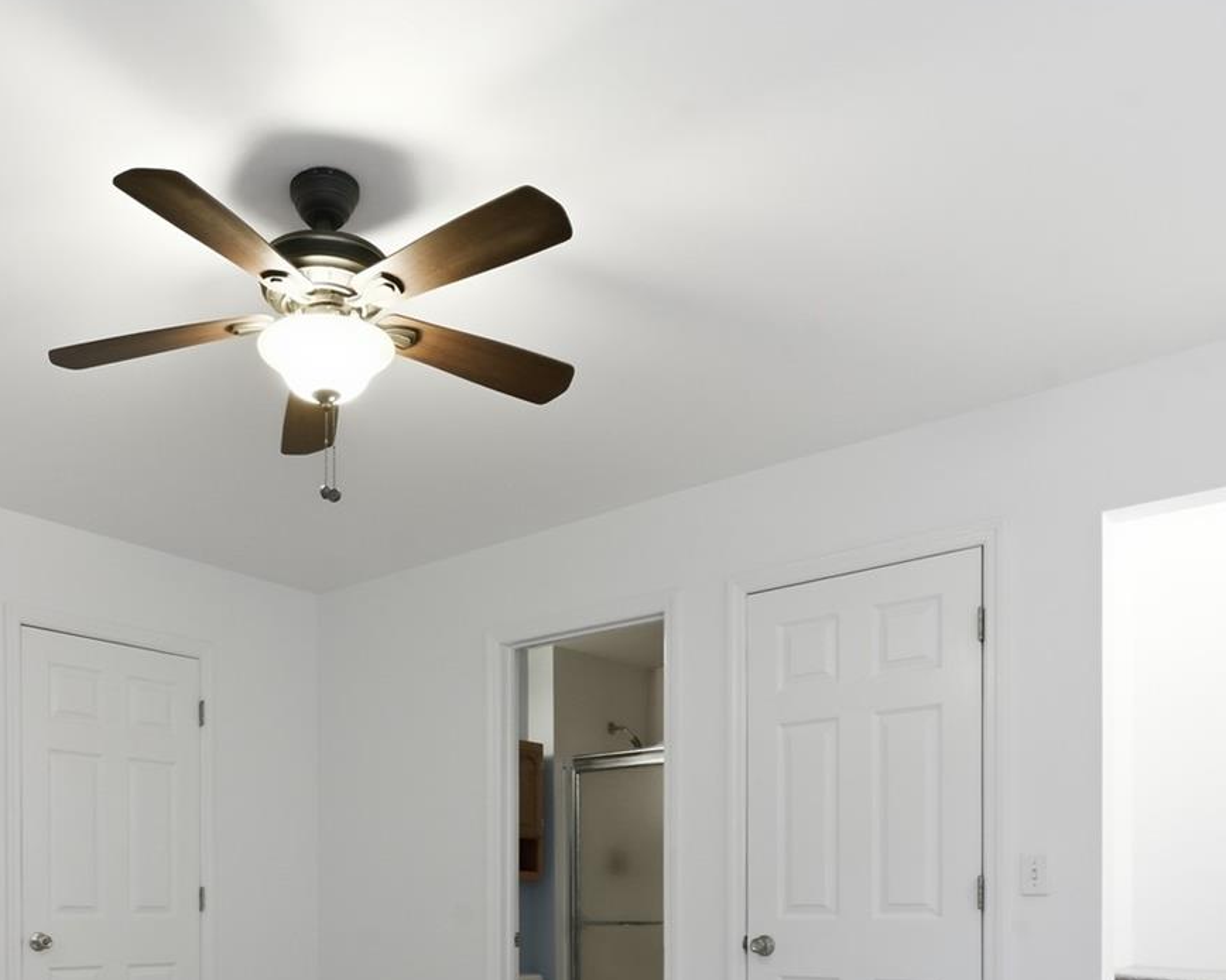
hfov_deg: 56.2
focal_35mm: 31
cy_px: 902
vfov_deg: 42.7
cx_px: 425
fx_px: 1125
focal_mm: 14
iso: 100
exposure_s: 1/1.67
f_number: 11
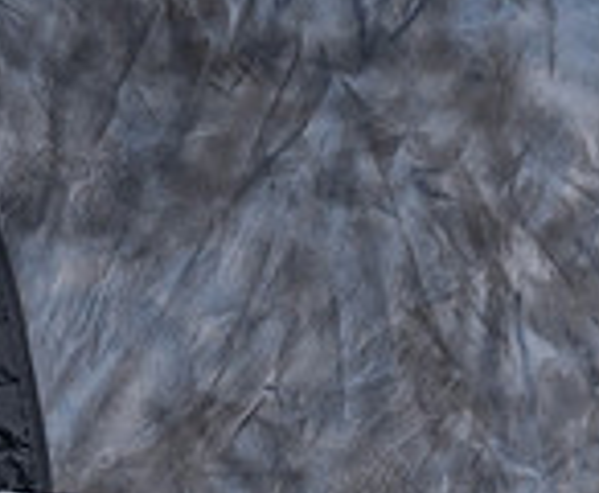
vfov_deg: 9.3
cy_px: 492
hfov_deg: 11.4
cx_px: 401
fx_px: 2993
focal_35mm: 167
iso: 100
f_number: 8
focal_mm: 32
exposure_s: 1/250
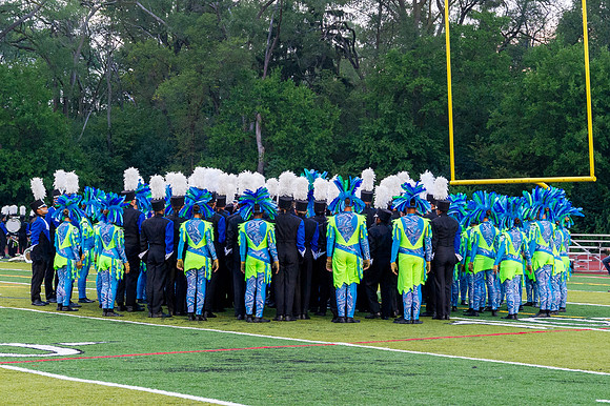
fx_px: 1538
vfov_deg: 15.0
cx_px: 334
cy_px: 224
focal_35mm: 91
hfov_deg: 22.4
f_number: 9
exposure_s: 1/250
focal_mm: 62
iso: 2500
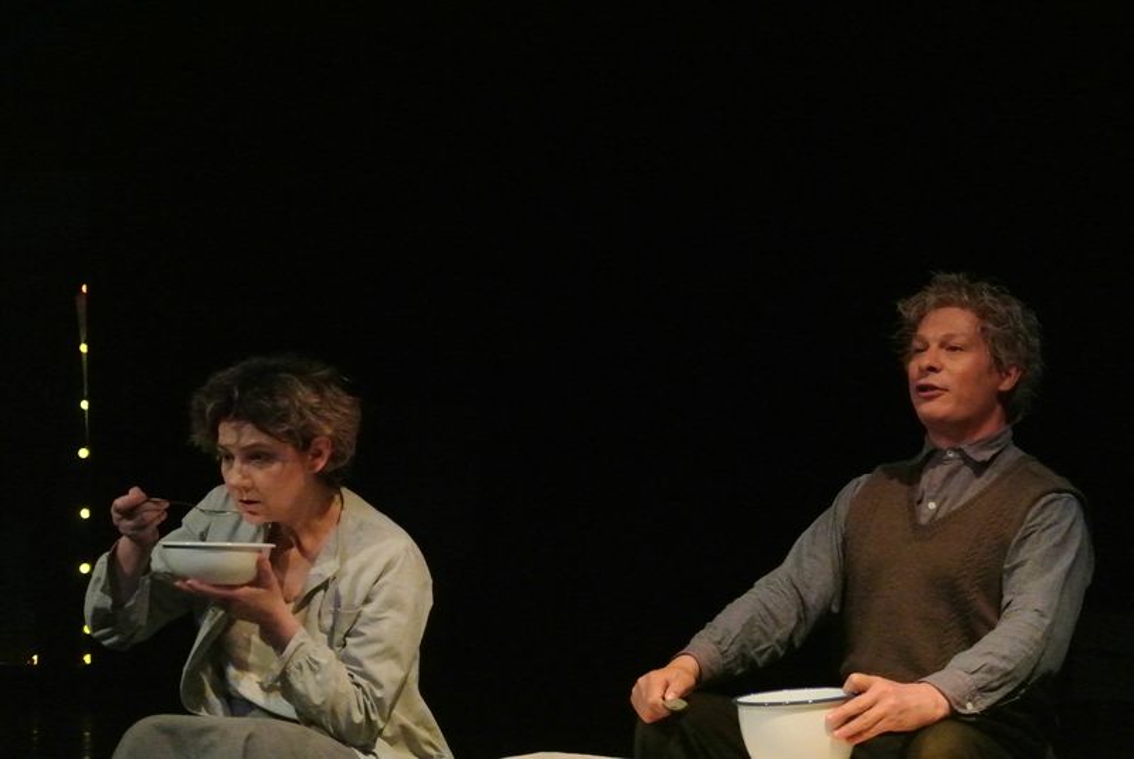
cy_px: 380
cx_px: 567
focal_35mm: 128
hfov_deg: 16.0
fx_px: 4036
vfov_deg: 10.7
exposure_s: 1/80
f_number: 4
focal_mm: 47.5
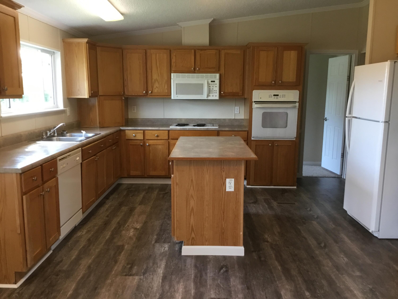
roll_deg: +1.0
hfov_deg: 58.4
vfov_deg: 45.4
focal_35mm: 31
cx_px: 199
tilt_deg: -10.3
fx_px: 356
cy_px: 150
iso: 100
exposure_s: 1/30
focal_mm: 3.3
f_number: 2.4
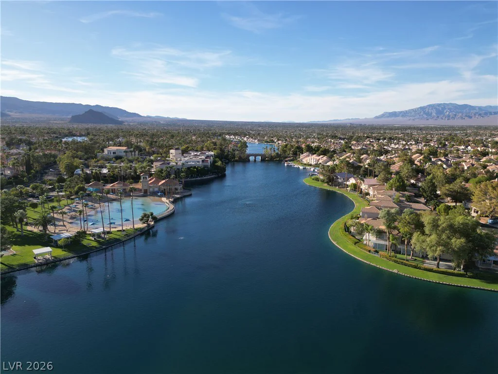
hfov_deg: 71.6
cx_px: 249
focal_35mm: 24
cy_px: 187
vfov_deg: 56.8
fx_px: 345
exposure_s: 1/60
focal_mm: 6.72
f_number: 1.7
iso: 100
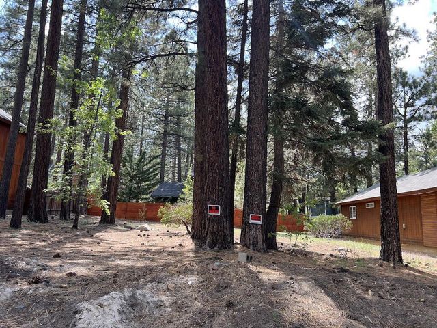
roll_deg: -1.6
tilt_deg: +10.0
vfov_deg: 53.1
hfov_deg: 67.3
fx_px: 328
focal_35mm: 26
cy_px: 164
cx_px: 218
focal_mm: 5.7
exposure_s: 1/552
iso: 50
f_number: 1.5
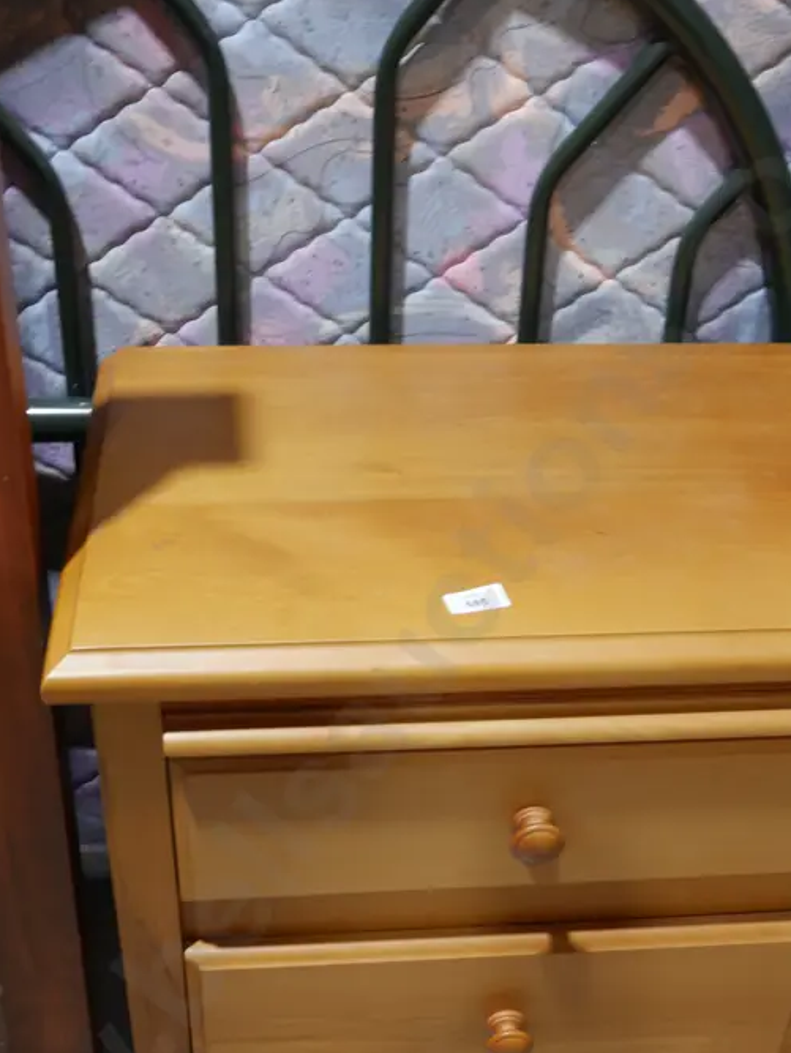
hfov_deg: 33.6
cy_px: 661
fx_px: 1309
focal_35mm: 43
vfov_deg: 43.5
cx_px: 421
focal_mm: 14
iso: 320
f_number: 3.5
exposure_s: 1/60
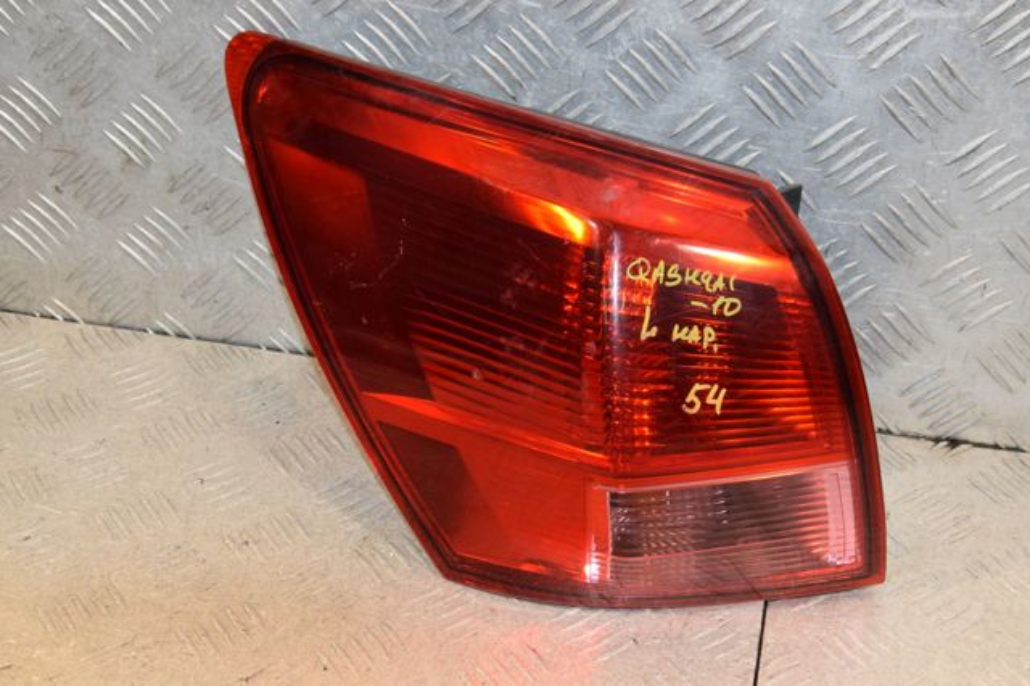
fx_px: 1930
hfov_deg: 29.9
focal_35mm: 68
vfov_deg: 20.1
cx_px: 515
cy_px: 343
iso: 1600
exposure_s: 1/200
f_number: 8
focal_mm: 45
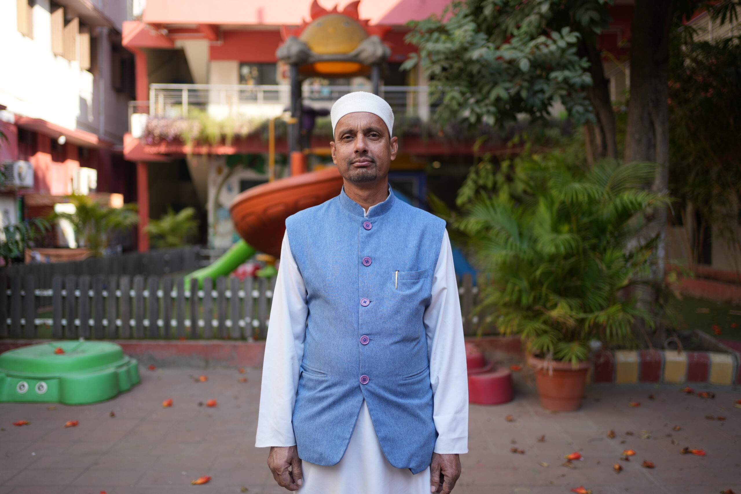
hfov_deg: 54.4
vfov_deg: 37.9
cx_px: 370
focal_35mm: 35
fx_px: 720
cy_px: 247
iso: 100
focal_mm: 35
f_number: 1.8
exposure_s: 1/800
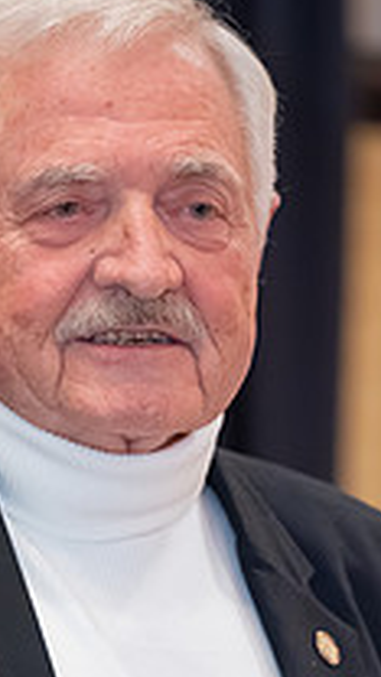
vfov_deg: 4.8
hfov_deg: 2.7
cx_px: 164
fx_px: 8118
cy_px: 576
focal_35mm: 452
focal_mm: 200
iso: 8000
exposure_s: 1/125
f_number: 3.2
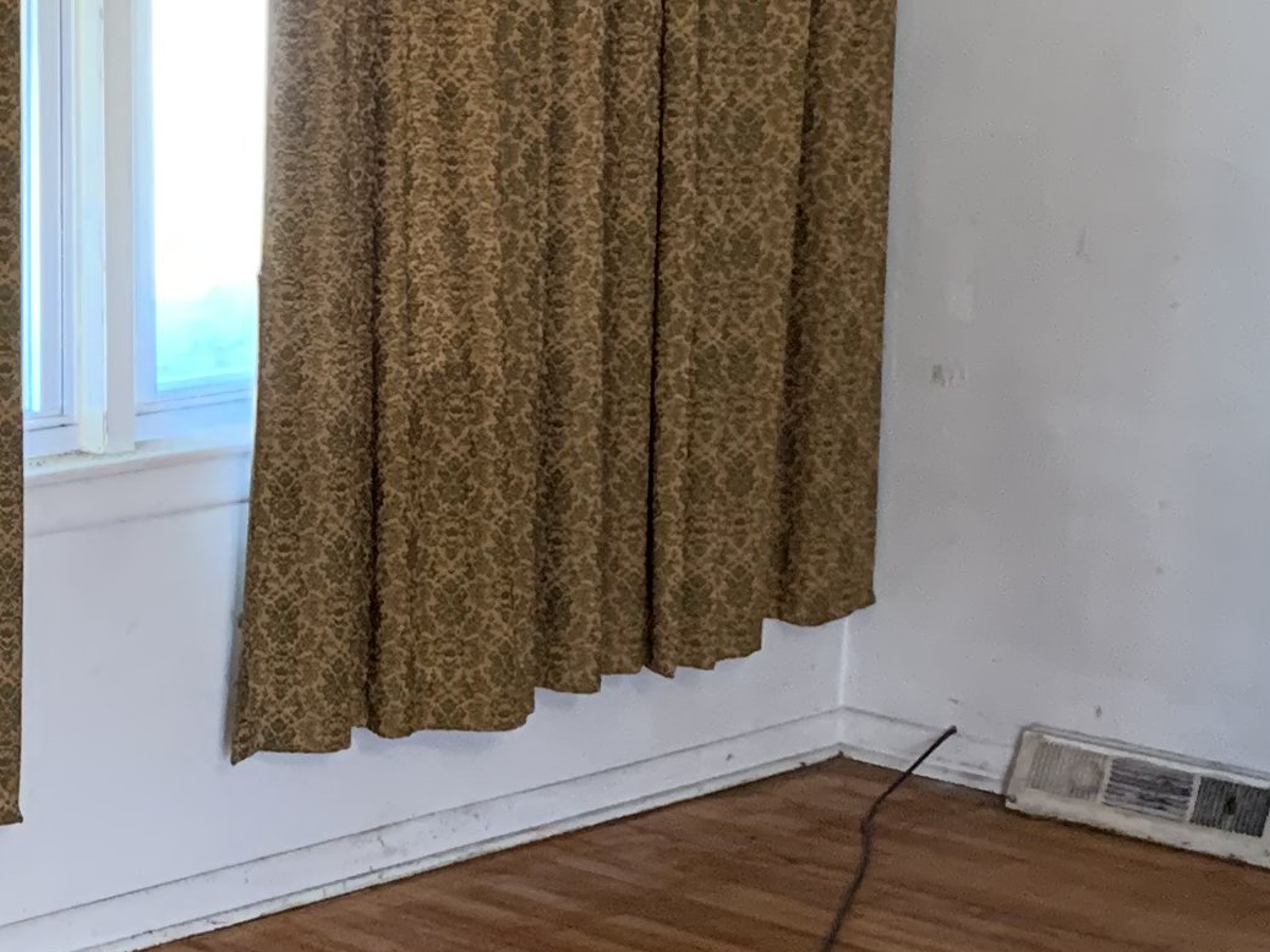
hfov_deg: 19.0
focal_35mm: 101
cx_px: 46
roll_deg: +0.6
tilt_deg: -11.4
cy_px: 674
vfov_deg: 14.6
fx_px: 3705
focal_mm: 4.25
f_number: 1.8
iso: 320
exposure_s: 1/40
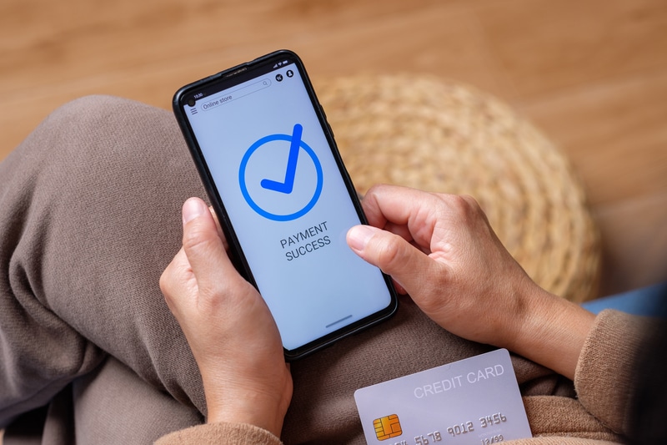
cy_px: 222
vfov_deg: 16.3
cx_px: 334
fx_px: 1556
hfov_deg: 24.2
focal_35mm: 84
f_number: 4
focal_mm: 56
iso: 200
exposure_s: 1/60
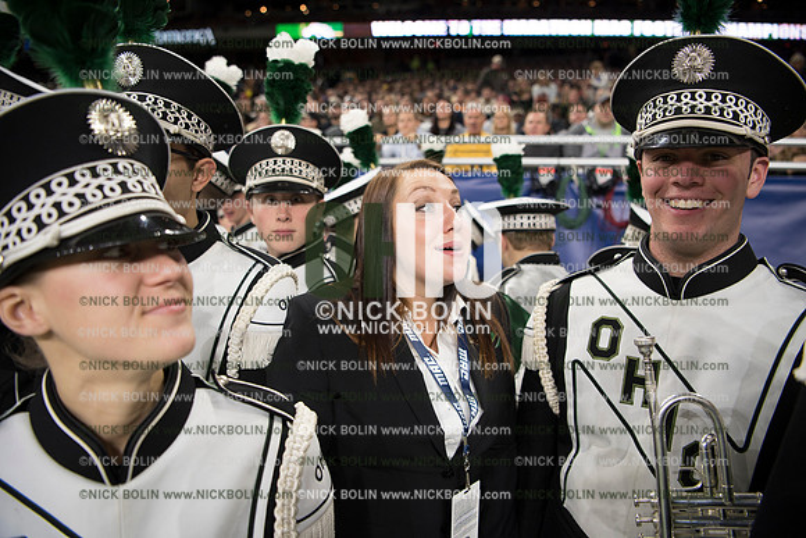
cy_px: 269
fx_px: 537
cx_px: 403
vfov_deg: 53.2
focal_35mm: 24
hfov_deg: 73.7
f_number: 2.8
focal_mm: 24
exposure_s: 1/640
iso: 1250
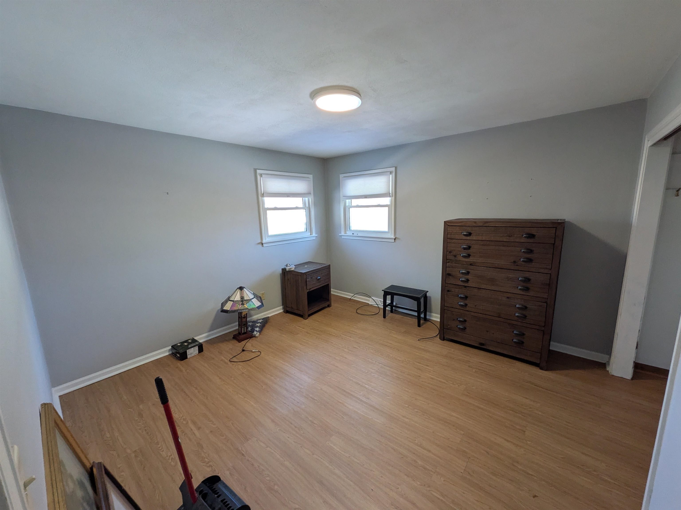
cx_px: 340
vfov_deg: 85.7
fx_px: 275
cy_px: 255
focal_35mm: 14
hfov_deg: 102.1
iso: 88
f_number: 2.2
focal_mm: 1.83
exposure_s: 1/50
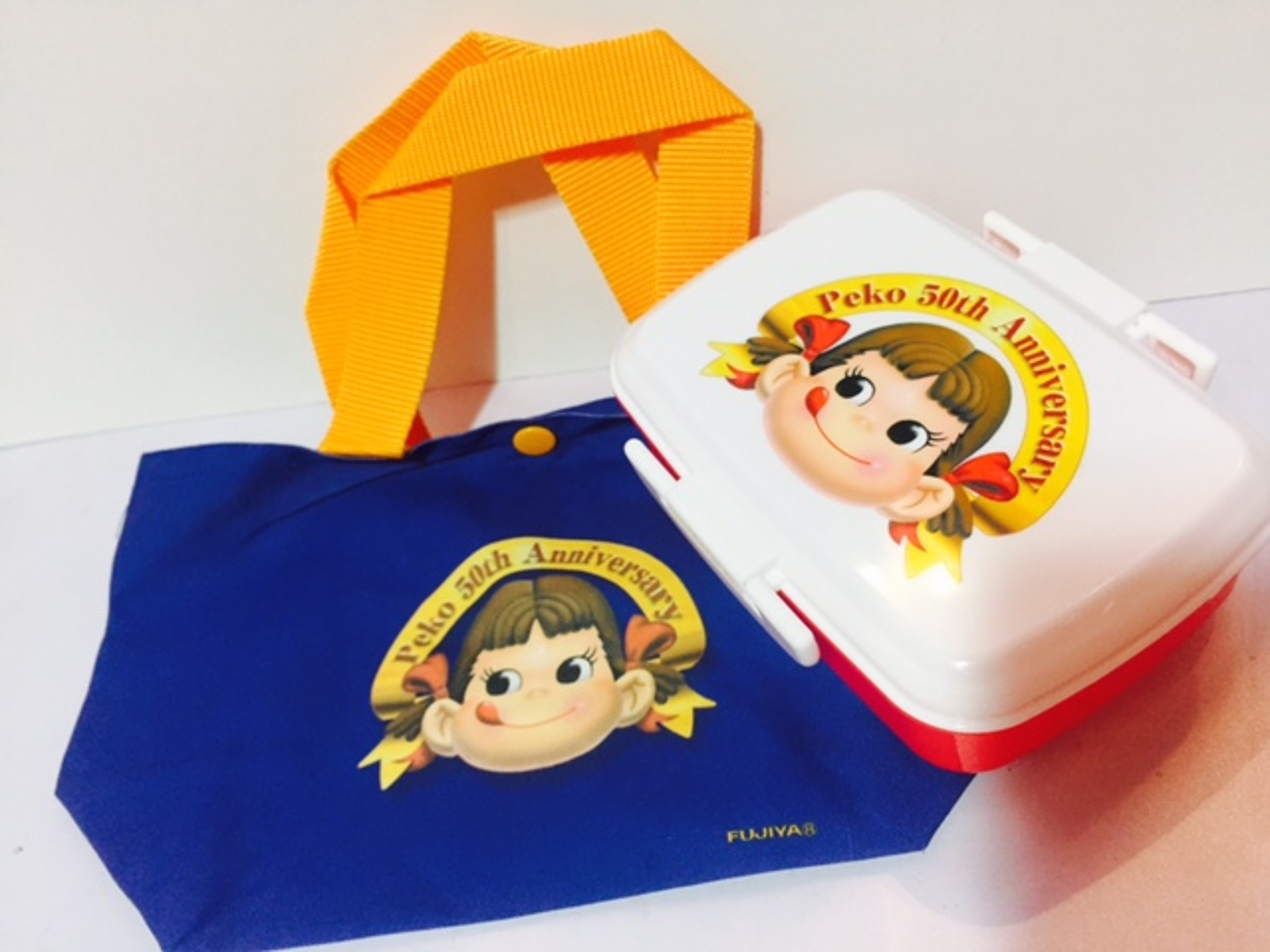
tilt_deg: -44.5
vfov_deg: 48.2
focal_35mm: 29
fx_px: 1064
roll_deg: +18.1
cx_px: 635
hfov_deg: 61.7
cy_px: 476
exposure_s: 1/33
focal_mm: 4.15
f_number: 2.2
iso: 80
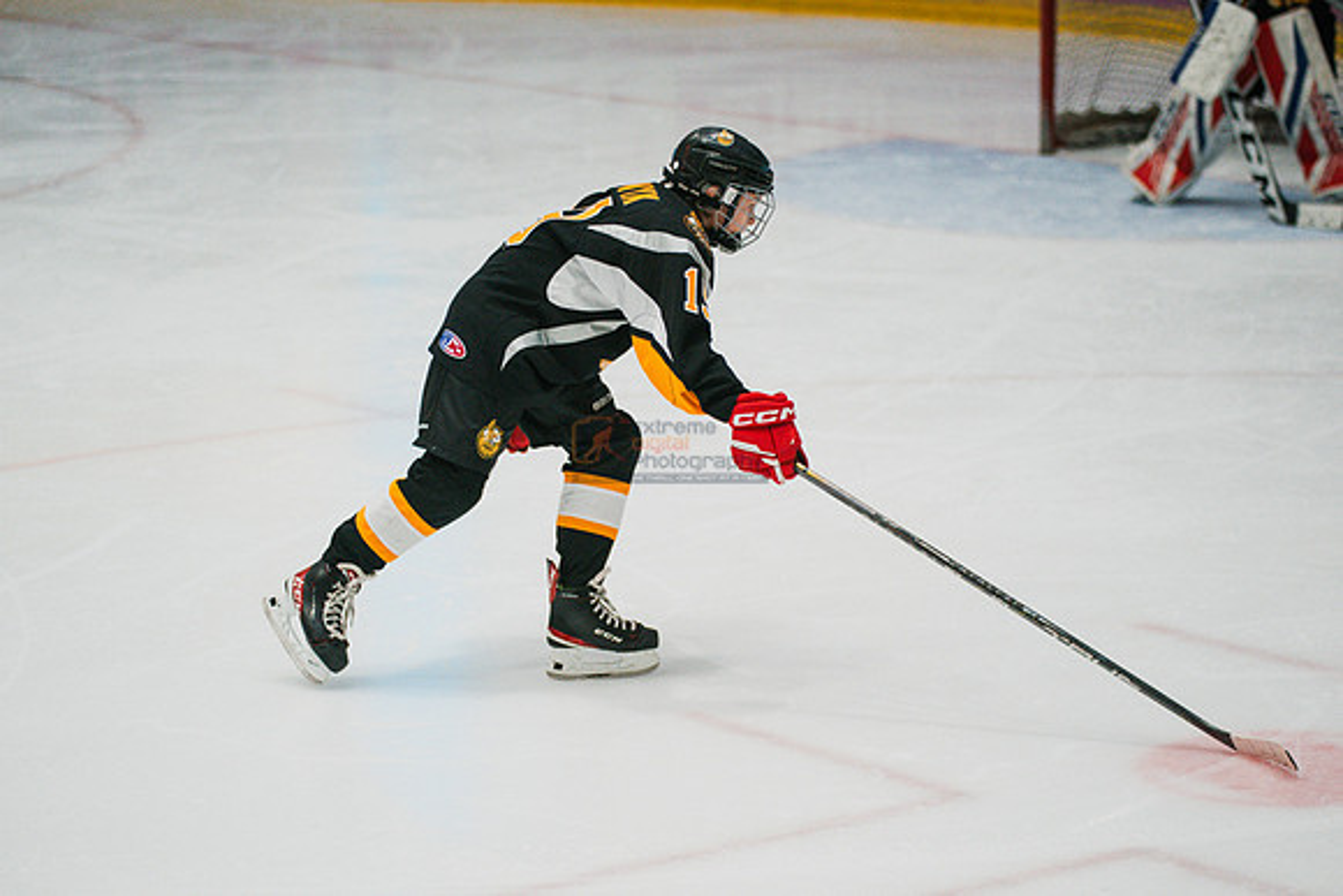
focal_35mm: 120
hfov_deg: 17.1
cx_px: 672
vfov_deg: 11.4
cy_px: 448
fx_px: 4478
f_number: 3.2
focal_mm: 120
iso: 3200
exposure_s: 1/1600
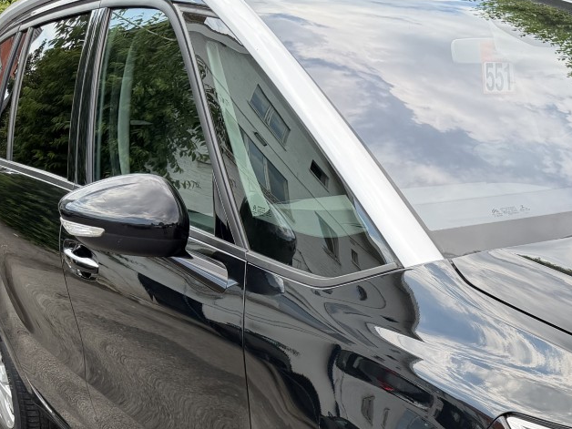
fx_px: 909
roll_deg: +1.4
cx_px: 589
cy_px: 426
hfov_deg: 31.9
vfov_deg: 25.3
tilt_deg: -18.7
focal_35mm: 55
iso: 100
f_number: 1.78
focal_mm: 6.76
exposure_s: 1/1230
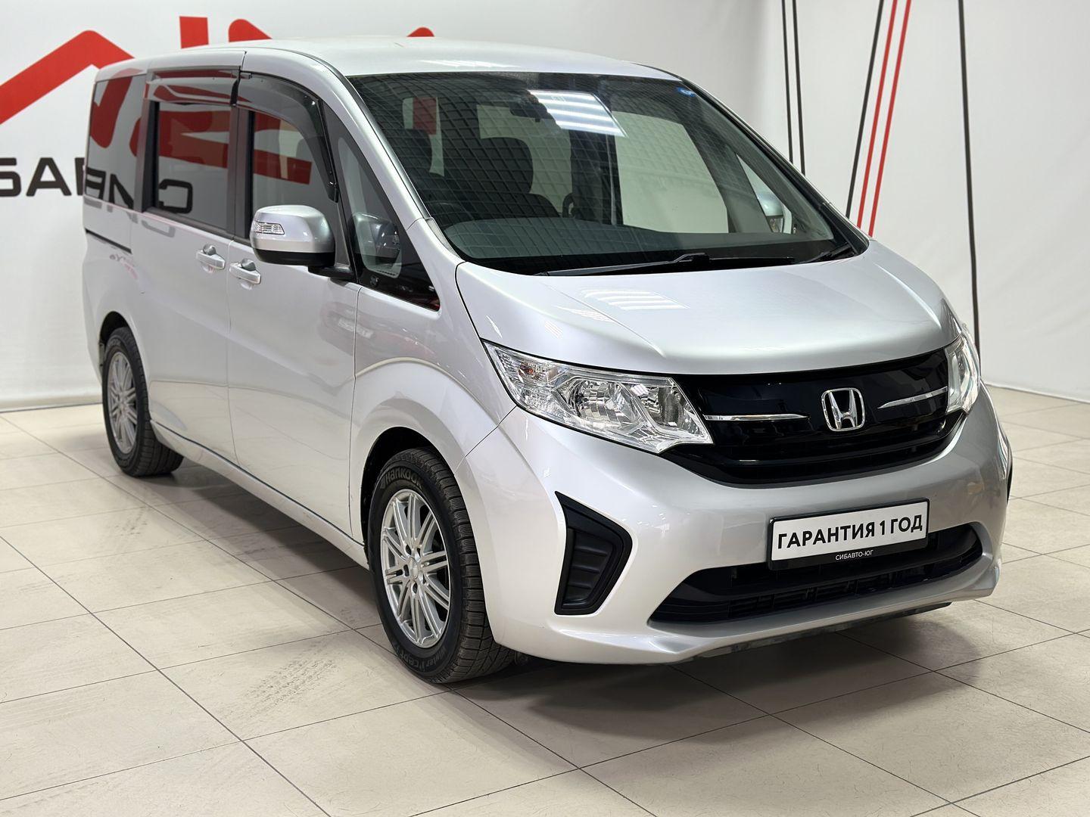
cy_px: 408
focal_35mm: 48
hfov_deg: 39.7
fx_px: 1511
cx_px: 545
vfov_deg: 30.3
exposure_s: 1/100
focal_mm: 6.86
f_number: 1.78
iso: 100
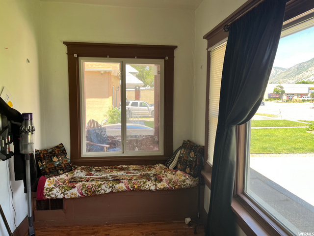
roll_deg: +0.0
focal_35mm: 26
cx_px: 157
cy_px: 118
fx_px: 236
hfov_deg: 67.3
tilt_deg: -2.6
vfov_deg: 53.1
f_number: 1.6
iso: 40
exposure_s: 1/147
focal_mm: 5.1
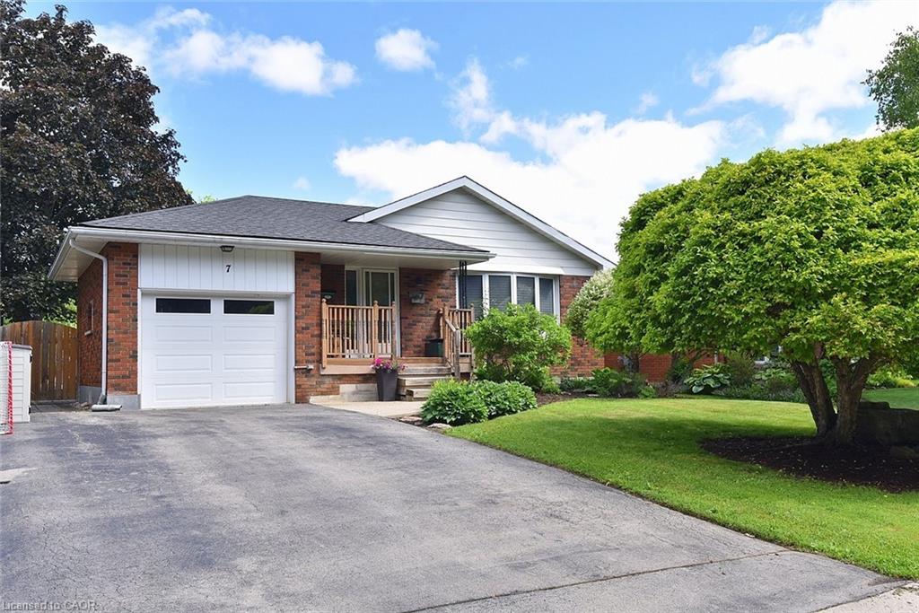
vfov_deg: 43.6
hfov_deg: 61.9
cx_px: 460
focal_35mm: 30
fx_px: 766
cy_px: 306
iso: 500
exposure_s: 1/400
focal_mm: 30
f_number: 10
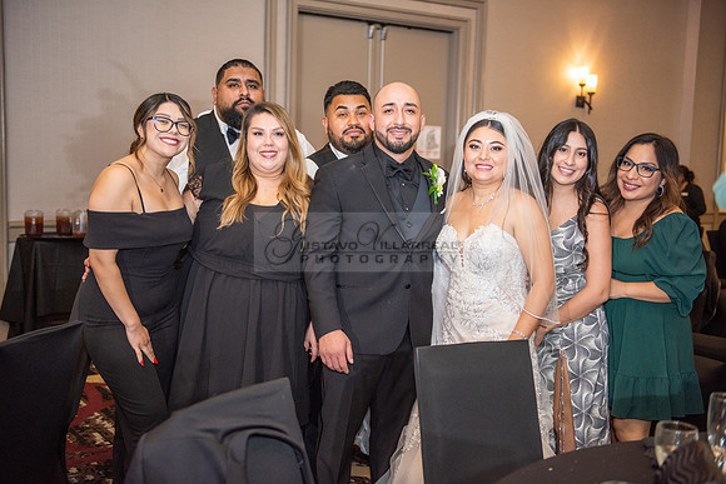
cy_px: 242
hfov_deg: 43.6
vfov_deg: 29.9
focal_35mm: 45
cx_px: 363
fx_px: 908
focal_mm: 45
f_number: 2.8
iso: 1600
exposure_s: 1/200
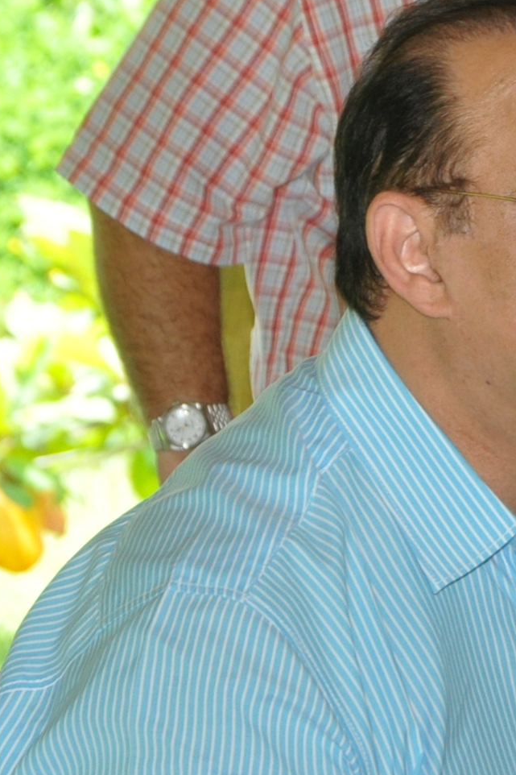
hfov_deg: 3.2
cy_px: 521
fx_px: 9154
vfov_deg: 4.8
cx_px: 716
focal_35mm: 426
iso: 800
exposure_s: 1/200
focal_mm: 85
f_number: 8
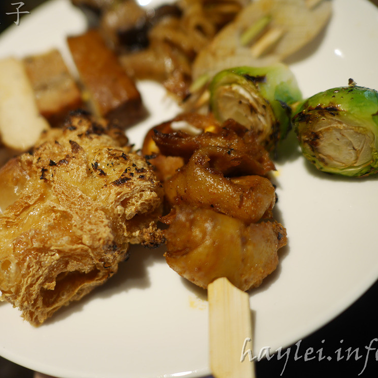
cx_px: 140
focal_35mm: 36
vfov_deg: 46.0
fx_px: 445
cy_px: 187
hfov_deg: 45.6
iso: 200
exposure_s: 1/100
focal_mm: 15
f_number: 2
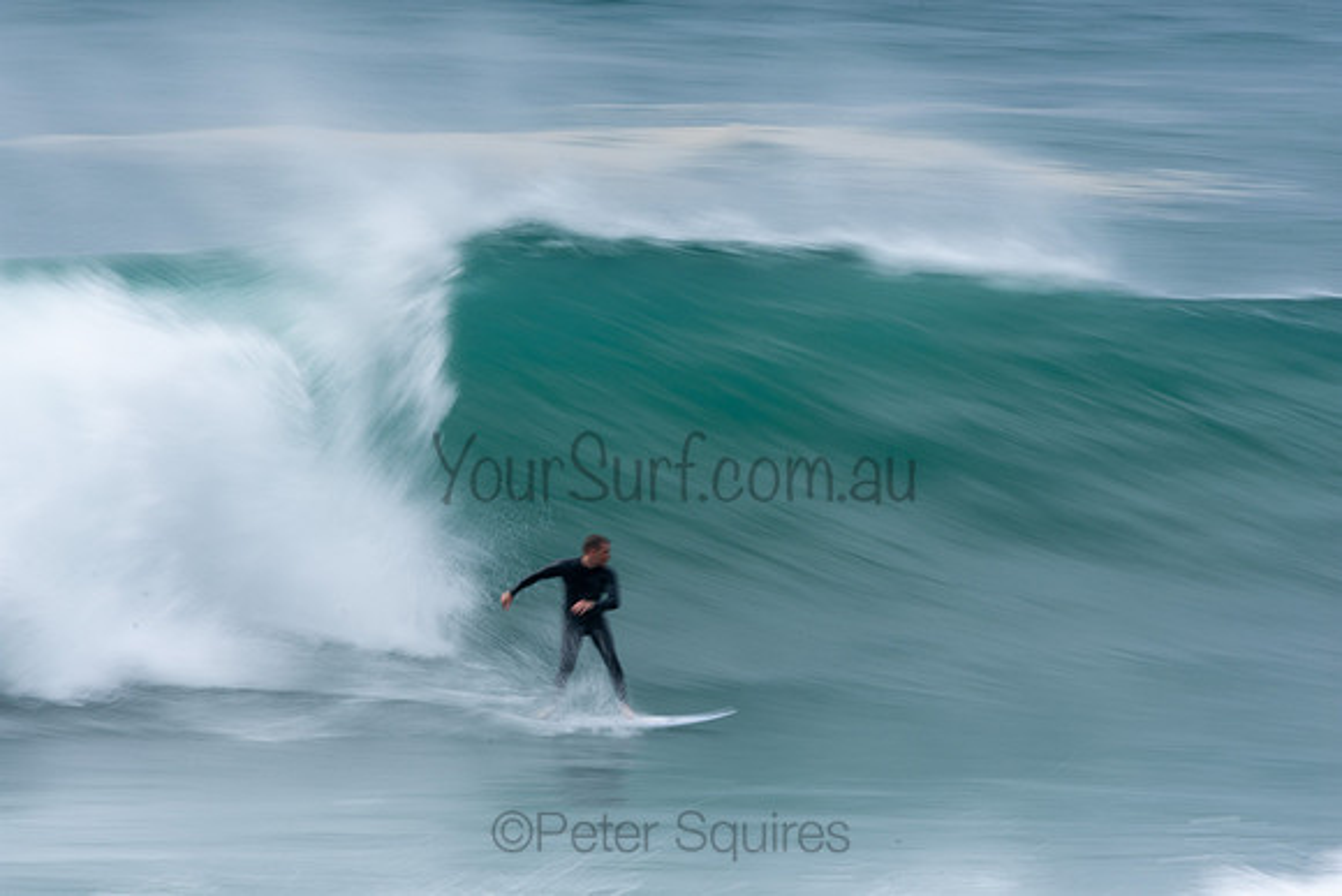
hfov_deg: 2.7
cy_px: 448
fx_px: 27964
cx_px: 671
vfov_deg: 1.8
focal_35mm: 750
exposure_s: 1/20
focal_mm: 500
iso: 100
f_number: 25
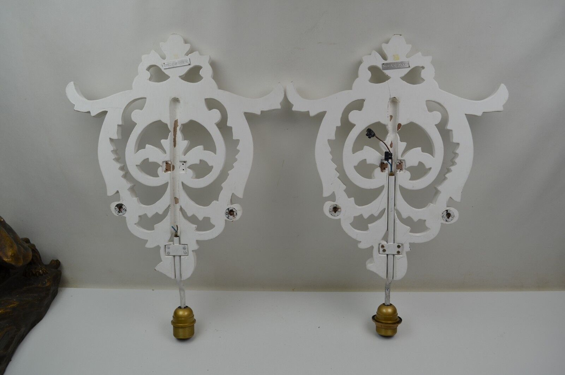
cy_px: 188
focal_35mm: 30
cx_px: 282
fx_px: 470
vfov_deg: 43.4
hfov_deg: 62.0
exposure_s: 1/125
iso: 250
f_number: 5.6
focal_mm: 20
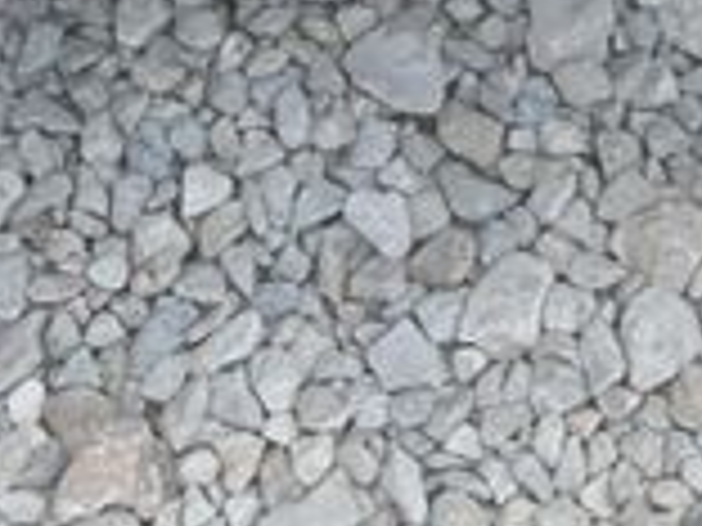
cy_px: -809
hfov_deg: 13.1
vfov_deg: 8.9
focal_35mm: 149
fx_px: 3022
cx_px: 716
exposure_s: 1/450
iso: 25
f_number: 1.8
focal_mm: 3
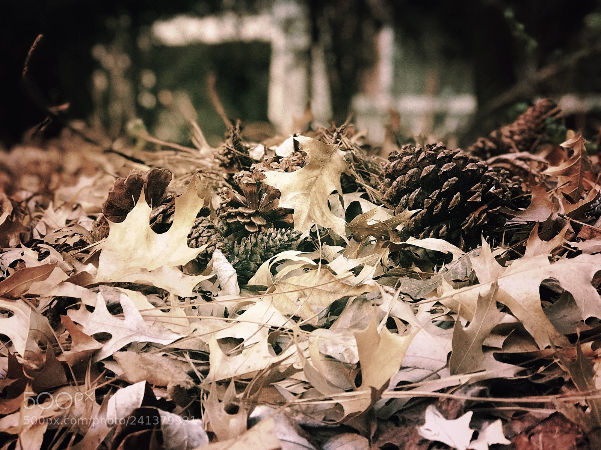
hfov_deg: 33.8
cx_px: 300
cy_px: 225
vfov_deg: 25.7
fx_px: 990
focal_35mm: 57
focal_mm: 6.6
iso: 100
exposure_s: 1/60
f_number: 2.8
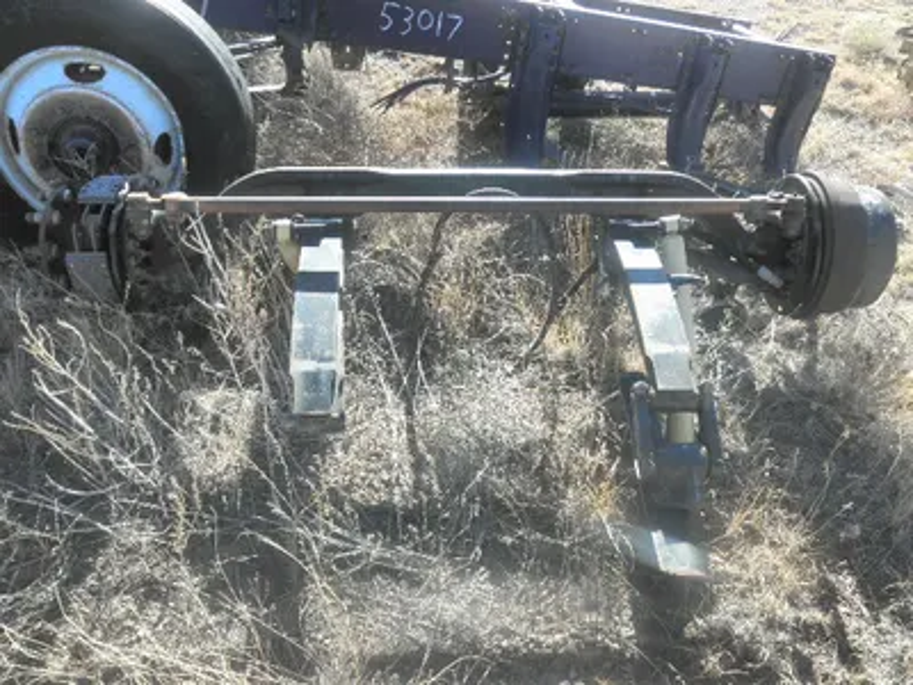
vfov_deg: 49.7
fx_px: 739
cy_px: 342
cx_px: 456
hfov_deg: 63.4
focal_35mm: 28
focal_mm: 5
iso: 64
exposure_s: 1/250
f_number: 3
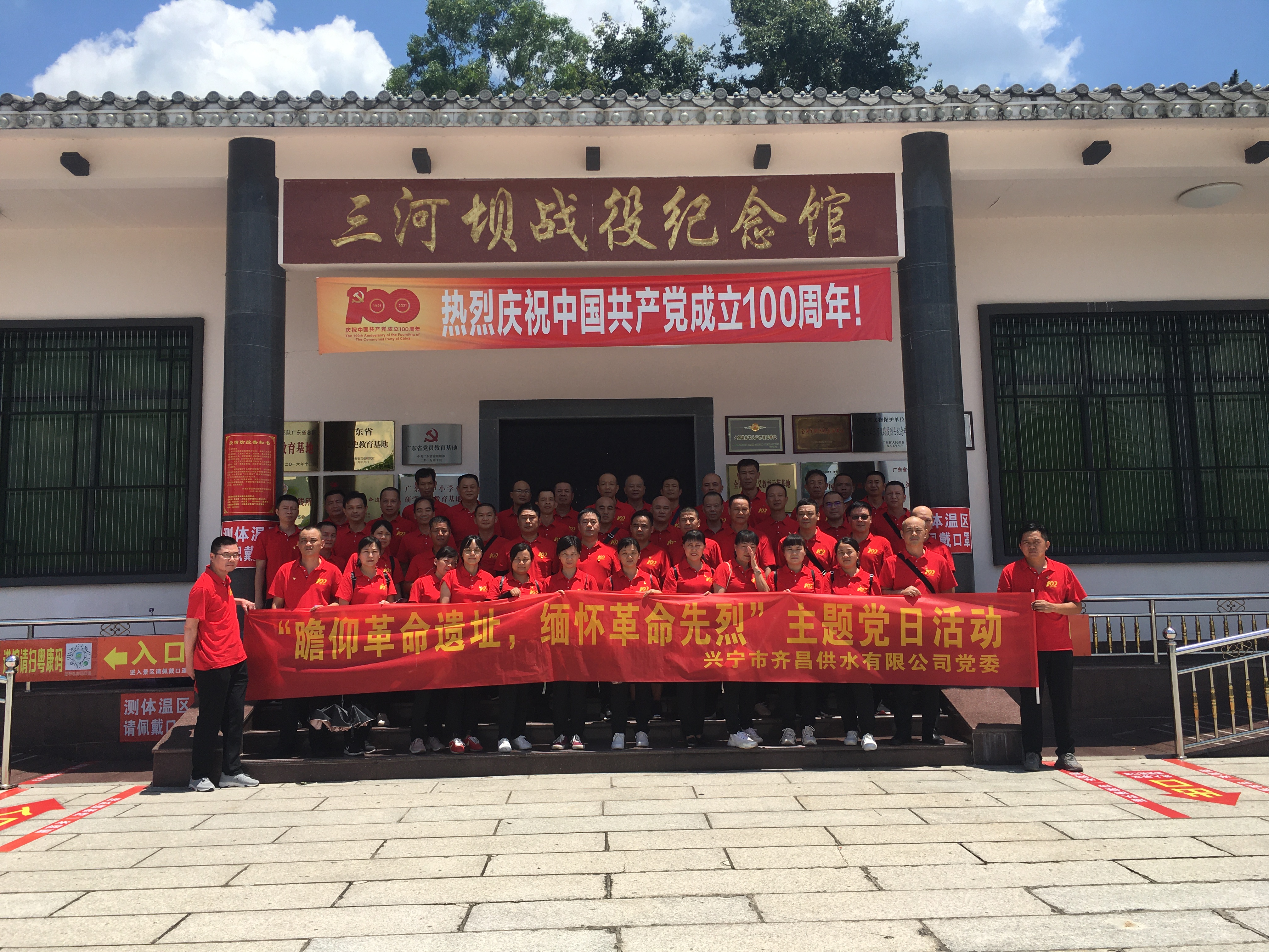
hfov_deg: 61.7
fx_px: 1063
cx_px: 634
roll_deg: +1.3
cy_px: 476
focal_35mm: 29
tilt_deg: +7.8
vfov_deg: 48.2
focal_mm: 4.15
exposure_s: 1/1923
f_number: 2.2
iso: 25
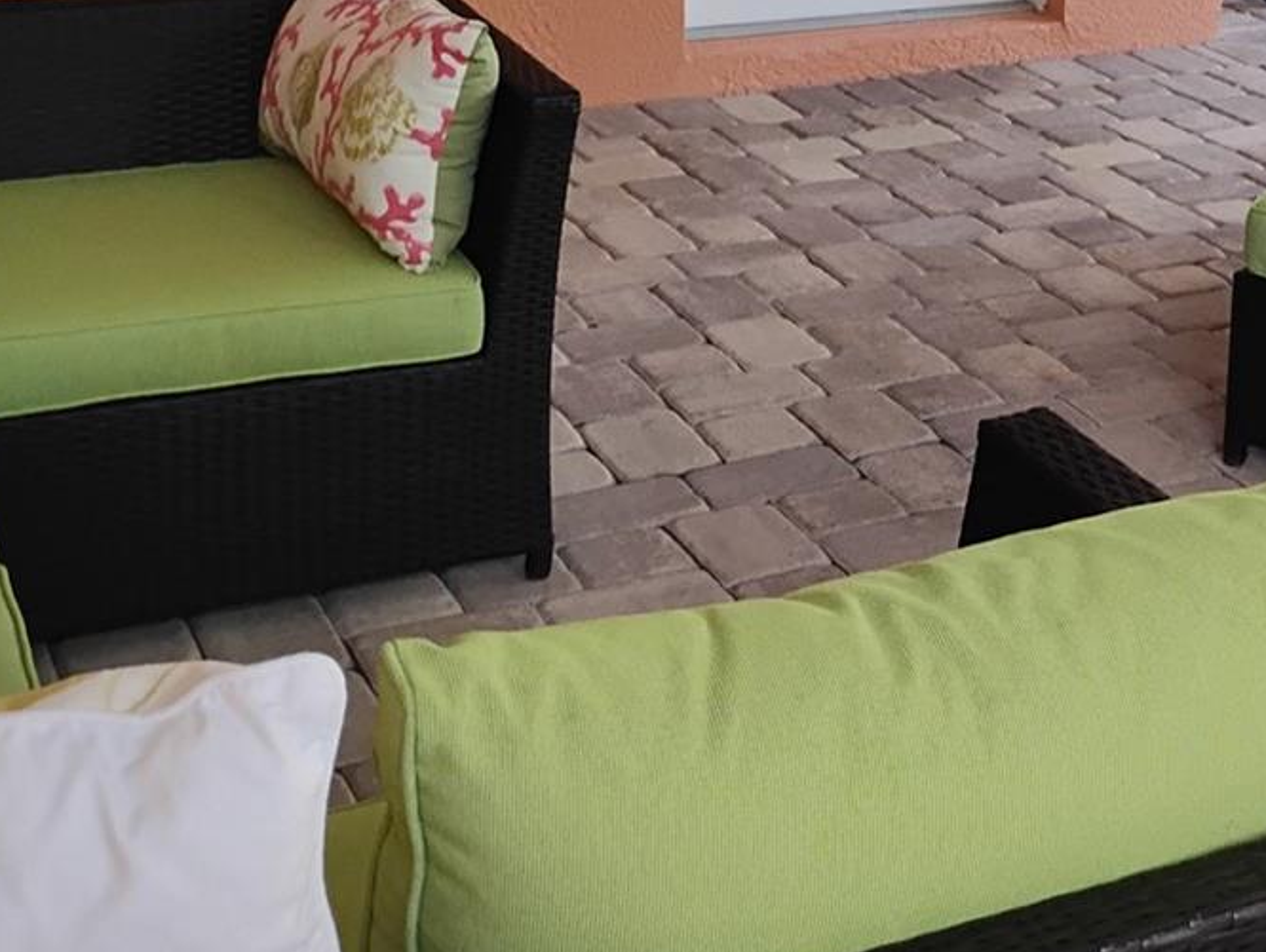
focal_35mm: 67
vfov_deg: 21.4
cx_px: 1188
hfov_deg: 27.7
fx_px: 2453
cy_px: 70
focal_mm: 4.26
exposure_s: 1/60
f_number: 1.8
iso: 553
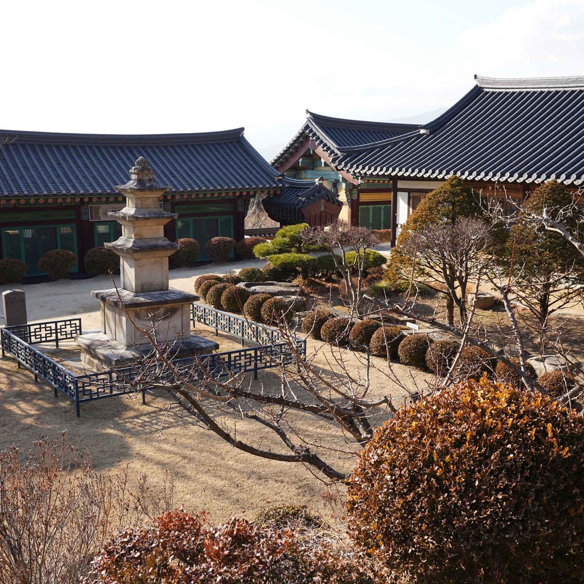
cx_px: 312
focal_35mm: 39
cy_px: 292
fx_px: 744
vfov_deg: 42.8
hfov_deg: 42.8
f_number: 8
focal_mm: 30
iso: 100
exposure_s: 1/100
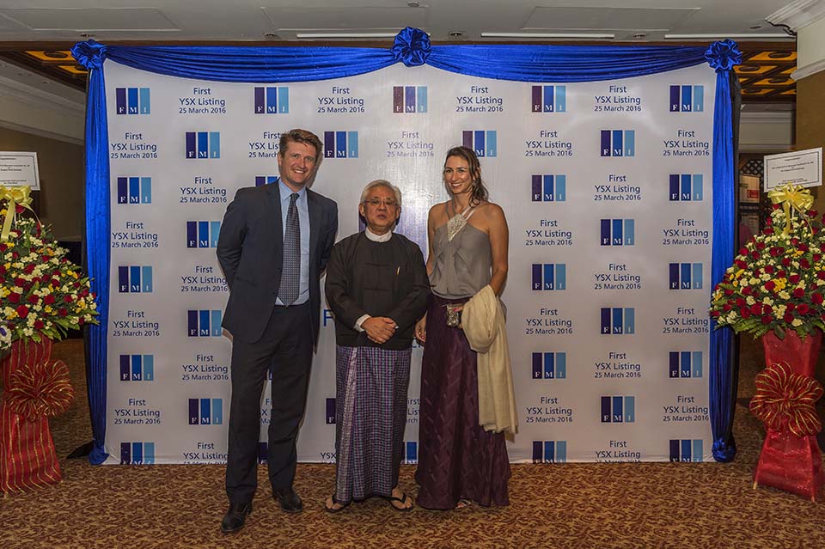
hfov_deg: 60.3
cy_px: 274
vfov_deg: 42.3
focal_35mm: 31
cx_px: 412
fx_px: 710
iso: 640
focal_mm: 31
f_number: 7.1
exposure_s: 1/250
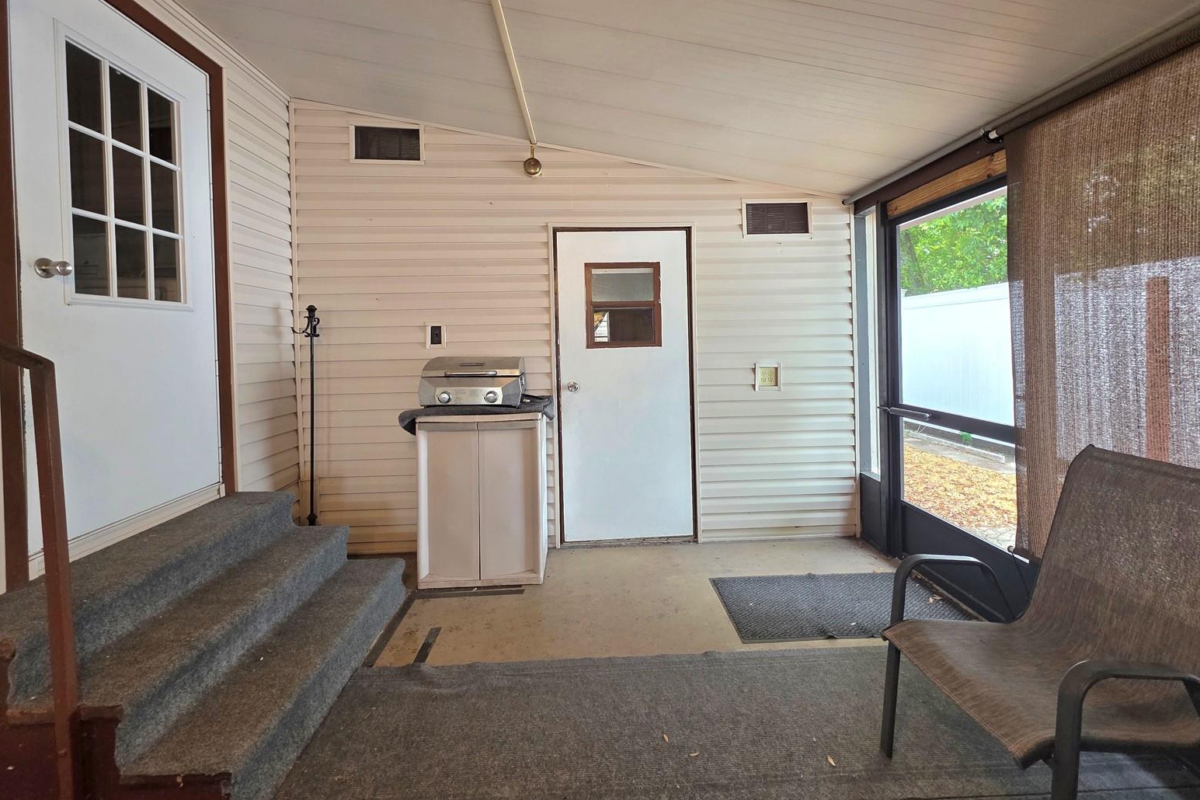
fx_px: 467
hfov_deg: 104.3
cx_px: 606
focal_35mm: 14
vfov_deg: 80.8
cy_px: 349
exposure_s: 1/120
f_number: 1.9
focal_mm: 2.2
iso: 160
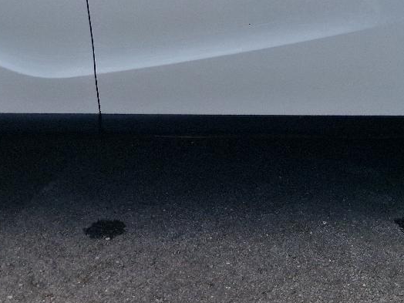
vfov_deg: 18.3
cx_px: 203
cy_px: 25
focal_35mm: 79
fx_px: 922
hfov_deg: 24.7
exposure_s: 1/1429
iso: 50
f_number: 1.8
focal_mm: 5.4
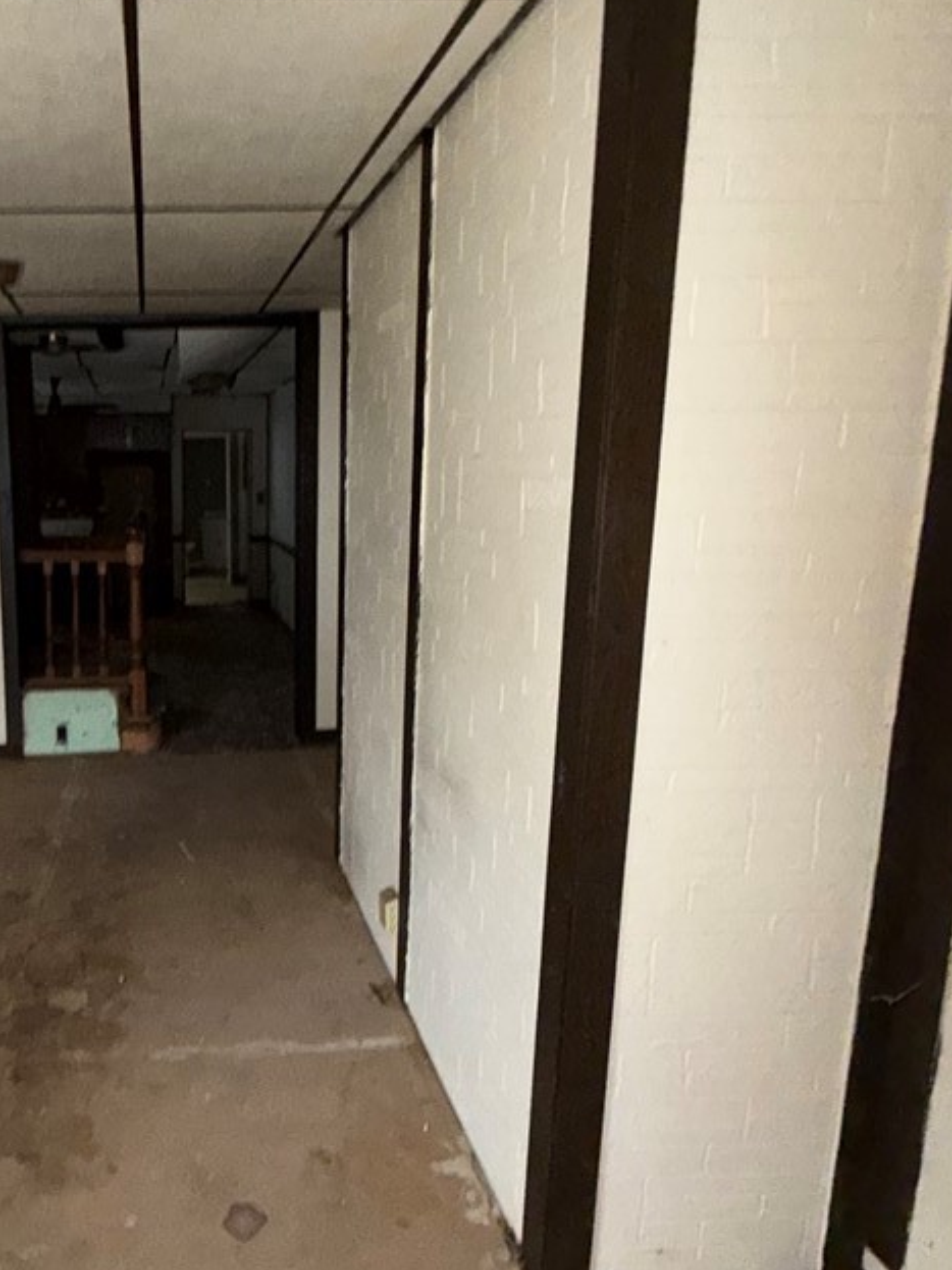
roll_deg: +1.7
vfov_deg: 73.9
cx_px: 190
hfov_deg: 54.8
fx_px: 844
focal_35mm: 23
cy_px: 624
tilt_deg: -11.0
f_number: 2.2
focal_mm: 2.22
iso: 400
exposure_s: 1/41
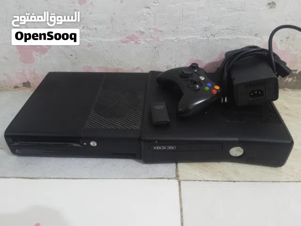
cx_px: 150
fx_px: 235
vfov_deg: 51.4
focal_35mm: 27
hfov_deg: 65.3
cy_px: 113
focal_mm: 3.98
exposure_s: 1/25
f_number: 1.8
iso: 1250
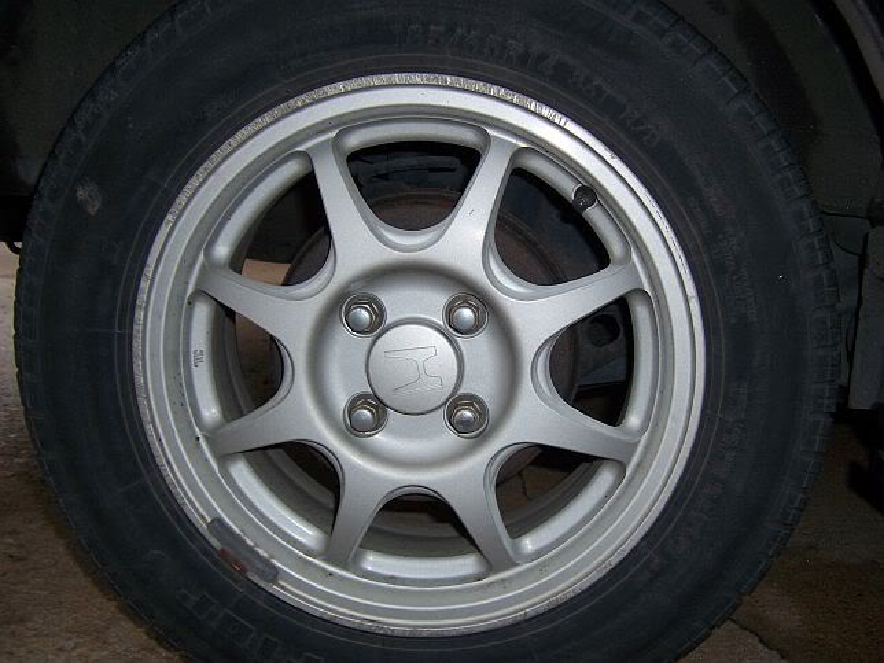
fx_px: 843
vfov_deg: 42.9
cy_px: 332
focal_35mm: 33
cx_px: 442
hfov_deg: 55.4
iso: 80
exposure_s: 1/60
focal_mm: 5.5
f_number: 2.8
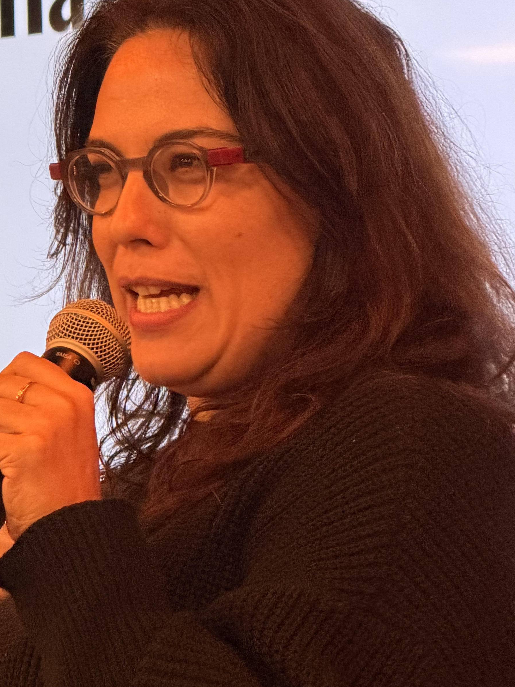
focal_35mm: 240
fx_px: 4761
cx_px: -30
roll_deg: +0.9
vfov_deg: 8.2
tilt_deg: +5.3
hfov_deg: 6.2
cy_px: 226
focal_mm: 16.89
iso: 400
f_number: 2.8
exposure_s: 1/120
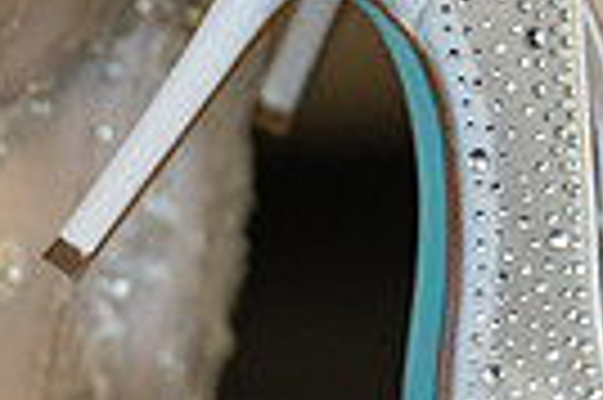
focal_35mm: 666
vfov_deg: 2.1
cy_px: 249
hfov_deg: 3.1
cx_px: -158
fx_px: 11142
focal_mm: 154
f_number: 2.8
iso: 320
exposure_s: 1/200
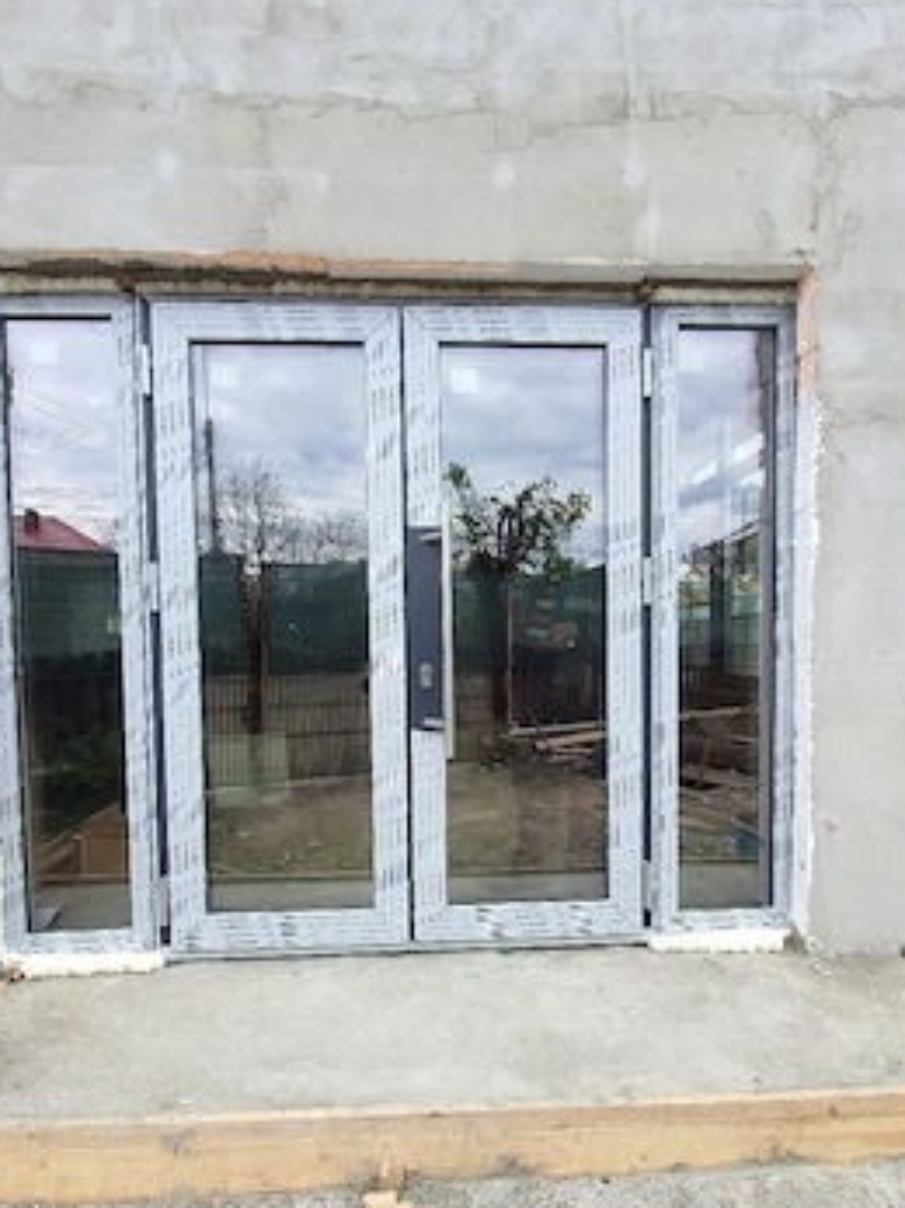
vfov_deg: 97.7
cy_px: 675
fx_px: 523
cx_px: 418
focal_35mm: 15
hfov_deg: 81.6
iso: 50
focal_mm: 1.8
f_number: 2.2
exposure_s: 1/357
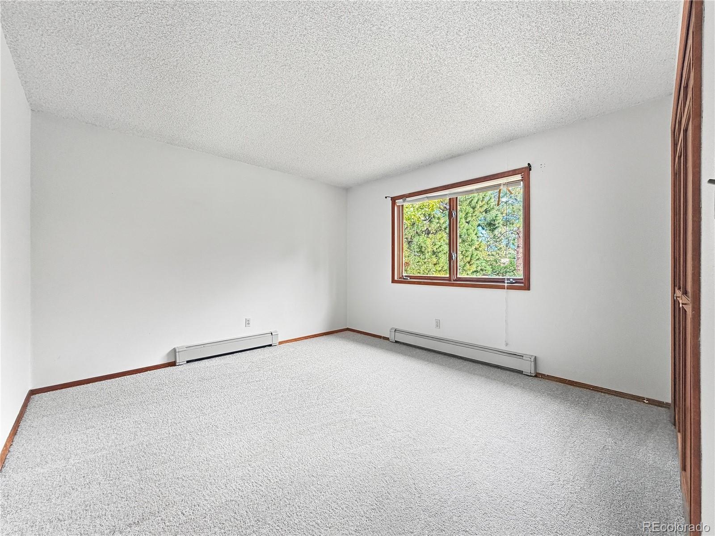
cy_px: 268
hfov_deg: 102.1
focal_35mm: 14
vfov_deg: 85.7
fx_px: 289
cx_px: 358
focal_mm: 2.2
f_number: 2.2
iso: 160
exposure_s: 1/121
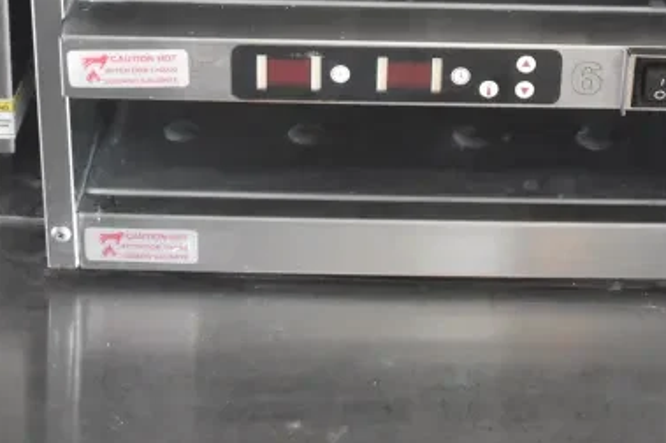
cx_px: 376
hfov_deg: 23.4
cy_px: -212
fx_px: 1608
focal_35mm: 87
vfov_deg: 14.6
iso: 6400
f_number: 3.8
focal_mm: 24
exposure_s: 1/50
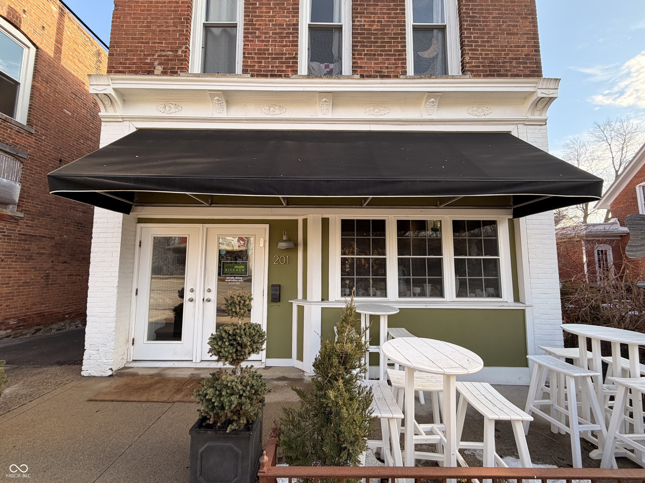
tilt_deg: +5.1
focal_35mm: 14
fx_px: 261
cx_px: 322
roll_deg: +0.0
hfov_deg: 102.1
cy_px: 242
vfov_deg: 85.7
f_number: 2.2
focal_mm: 2.22
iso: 40
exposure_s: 1/242
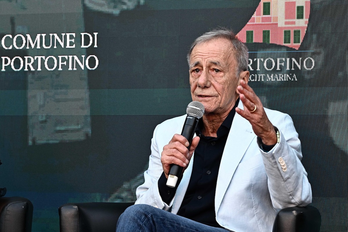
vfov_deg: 8.0
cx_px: 174
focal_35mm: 172
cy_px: 116
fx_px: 1663
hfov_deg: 11.9
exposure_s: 1/400
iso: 1000
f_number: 5.6
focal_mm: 115
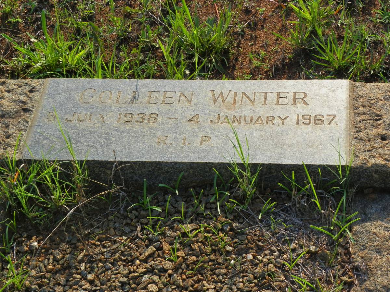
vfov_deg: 17.4
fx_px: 958
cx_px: 195
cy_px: 146
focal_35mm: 85
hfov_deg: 23.0
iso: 64
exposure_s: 1/320
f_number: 4.5
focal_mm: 15.1
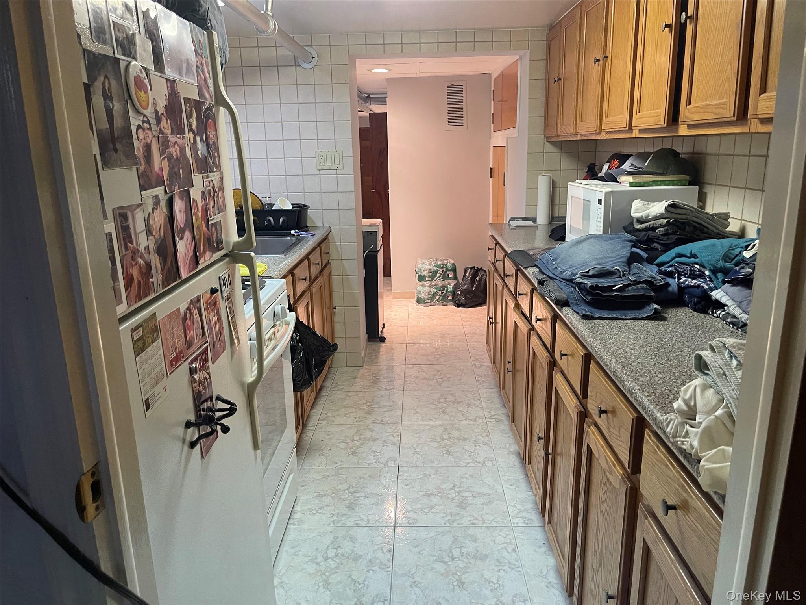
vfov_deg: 54.9
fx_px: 582
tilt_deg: -16.3
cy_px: 302
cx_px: 403
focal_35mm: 25
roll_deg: +0.7
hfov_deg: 69.4
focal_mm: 5.1
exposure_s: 1/60
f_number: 1.6
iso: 250
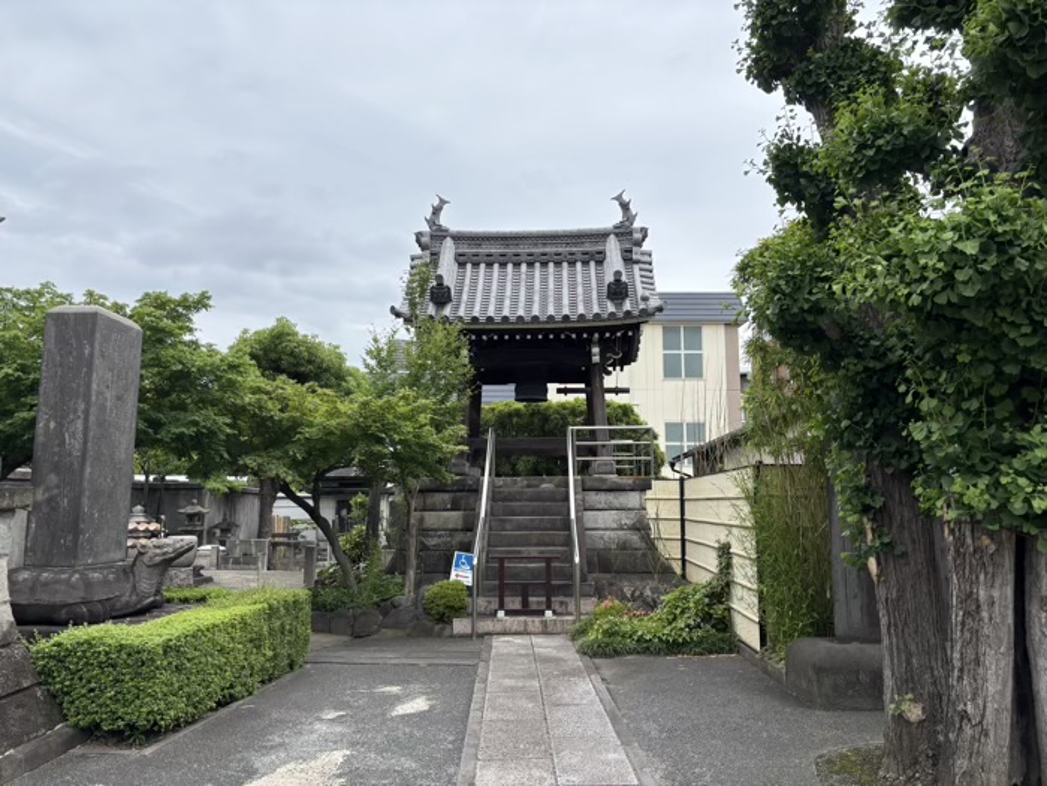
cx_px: 524
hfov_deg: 67.3
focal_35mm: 26
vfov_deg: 53.1
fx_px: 786
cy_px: 393
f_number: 1.6
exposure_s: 1/2933
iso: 50
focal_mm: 5.96
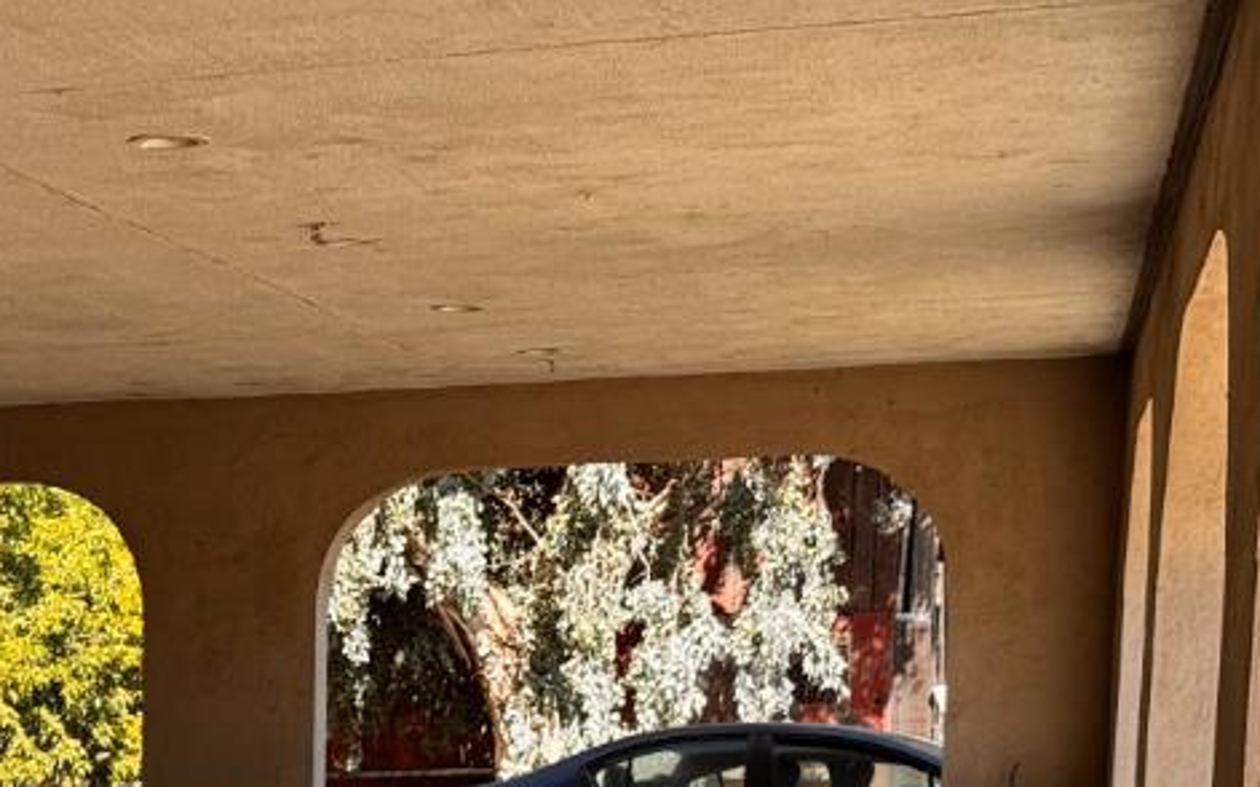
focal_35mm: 81
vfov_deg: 15.1
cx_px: 13
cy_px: 1115
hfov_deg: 24.4
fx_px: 2780
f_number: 1.78
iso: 80
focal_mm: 6.76
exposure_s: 1/980
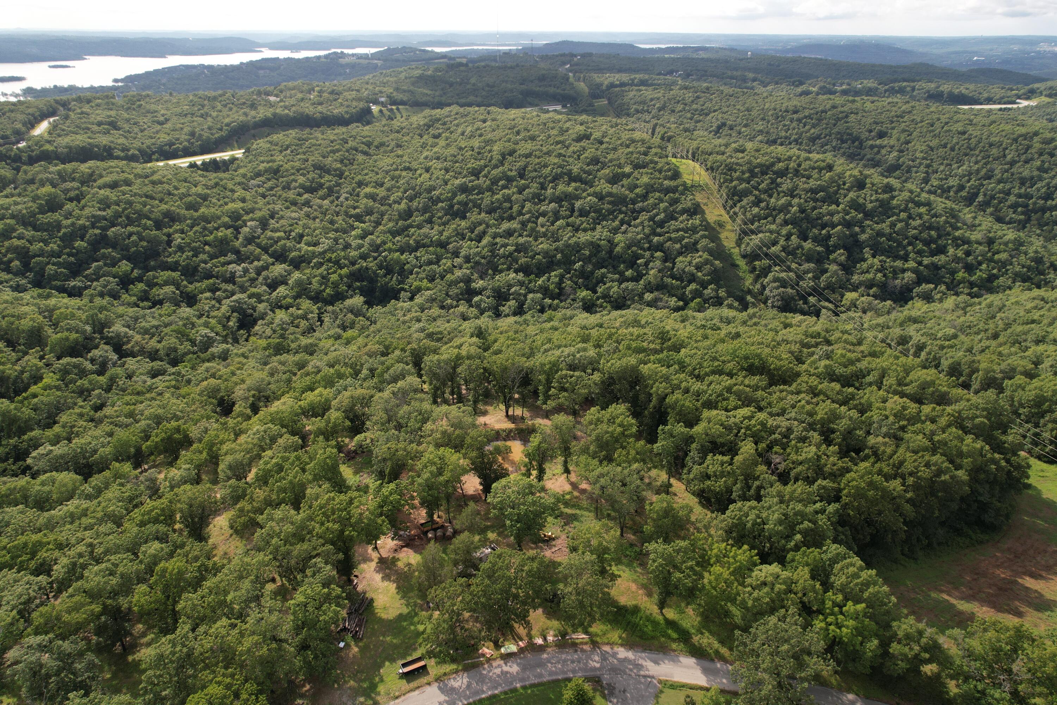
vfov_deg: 57.2
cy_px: 352
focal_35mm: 22
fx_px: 646
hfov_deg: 78.6
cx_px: 528
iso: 110
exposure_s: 1/125
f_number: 2.8
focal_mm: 8.38
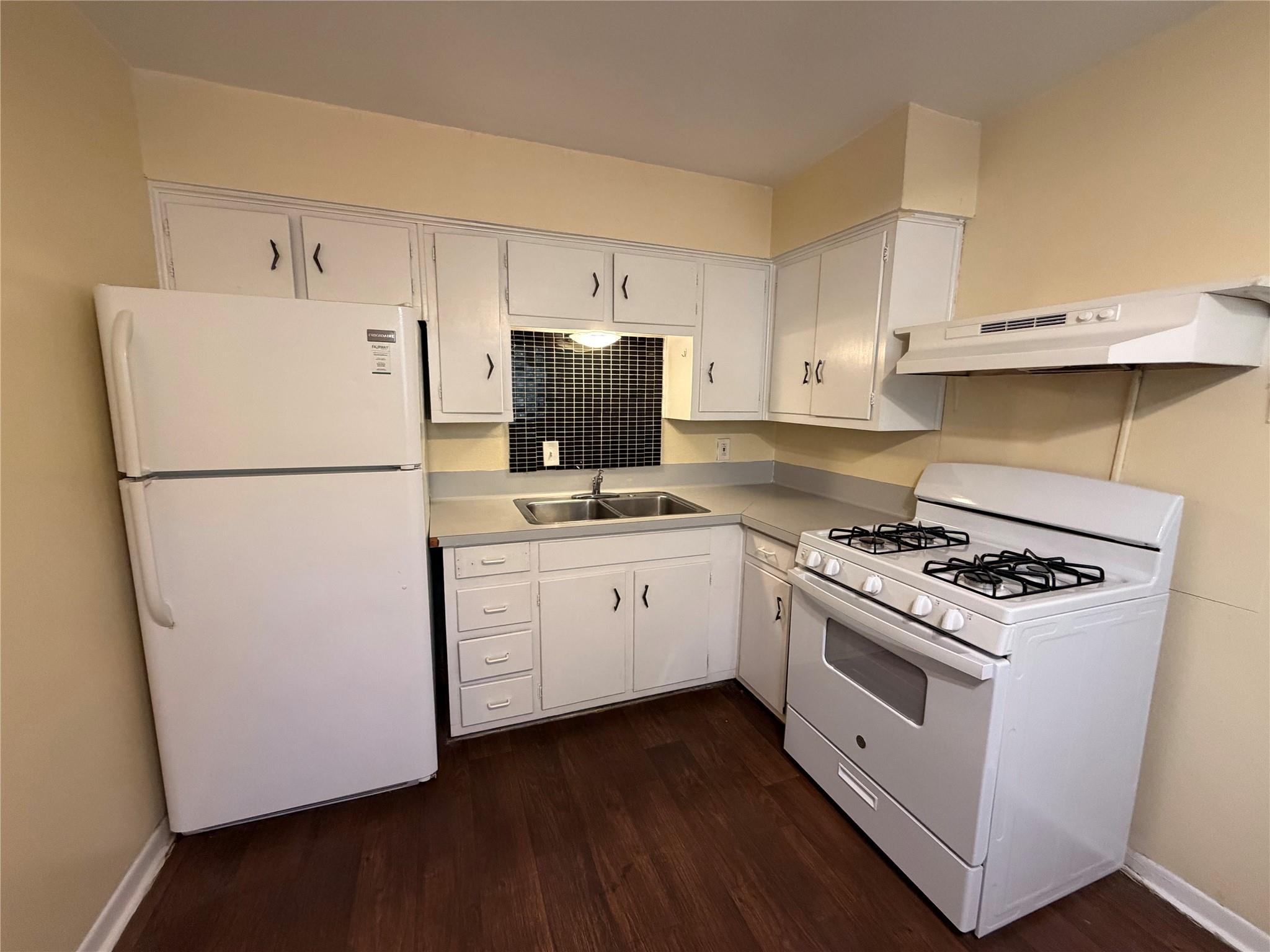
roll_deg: -0.3
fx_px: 514
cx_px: 635
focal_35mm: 14
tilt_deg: -9.0
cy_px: 476
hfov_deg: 102.1
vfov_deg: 85.7
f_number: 2.2
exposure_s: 1/60
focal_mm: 2.22
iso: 400
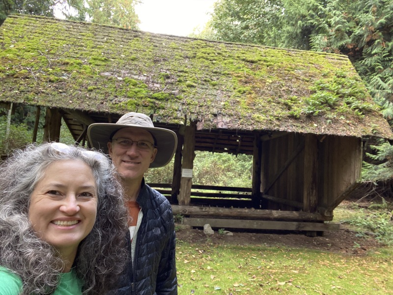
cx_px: 196
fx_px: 261
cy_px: 148
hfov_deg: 73.9
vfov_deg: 58.9
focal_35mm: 23
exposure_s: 1/60
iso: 200
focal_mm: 2.71
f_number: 2.2
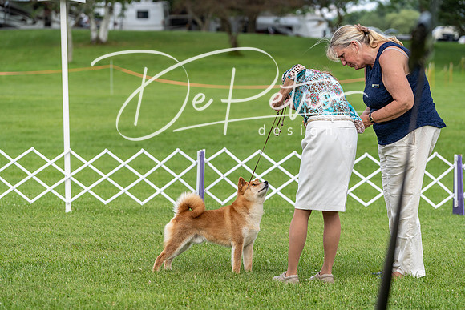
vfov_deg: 9.5
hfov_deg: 14.2
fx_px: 1860
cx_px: 232
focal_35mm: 144
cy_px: 155
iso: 320
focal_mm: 144
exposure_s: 1/1000
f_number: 4.5
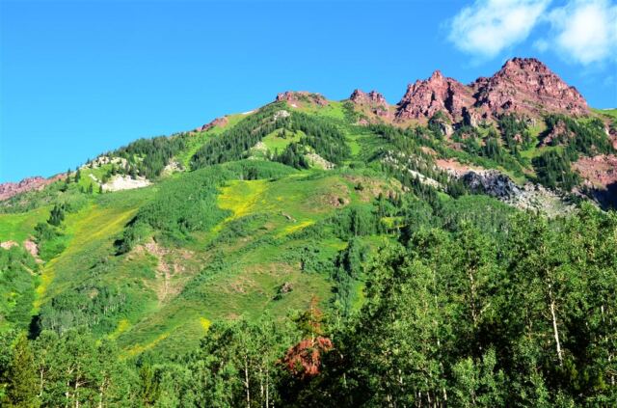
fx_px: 897
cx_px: 308
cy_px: 204
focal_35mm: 52
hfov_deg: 37.9
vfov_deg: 25.6
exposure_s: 1/125
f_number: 11
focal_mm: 35
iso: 200
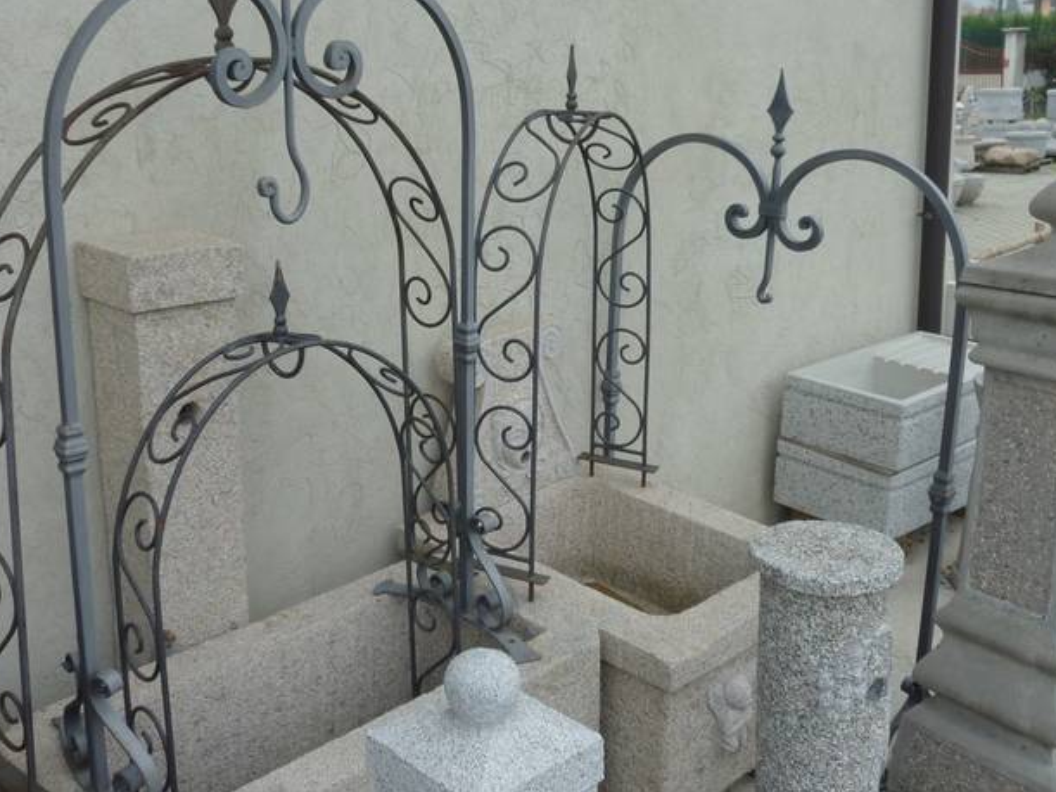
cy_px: 291
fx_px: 1159
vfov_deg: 37.5
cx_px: 470
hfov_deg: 48.9
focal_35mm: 38
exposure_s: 1/60
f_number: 3.5
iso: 80
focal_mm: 5.2
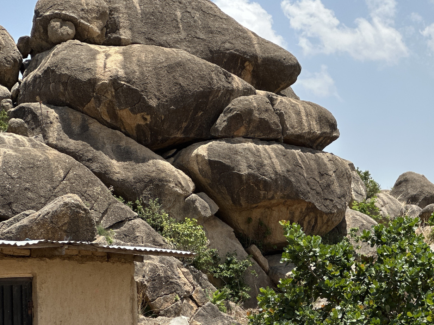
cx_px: 315
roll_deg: +2.9
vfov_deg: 11.9
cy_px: 202
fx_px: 1567
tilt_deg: +5.0
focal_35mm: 125
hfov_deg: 15.7
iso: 32
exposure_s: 1/889
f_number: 2.8
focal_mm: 9
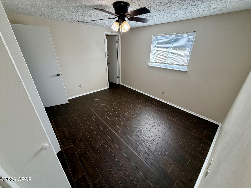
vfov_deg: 85.7
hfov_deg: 102.1
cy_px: 94
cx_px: 126
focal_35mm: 14
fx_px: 102
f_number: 2.2
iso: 160
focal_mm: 2.22
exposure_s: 1/120
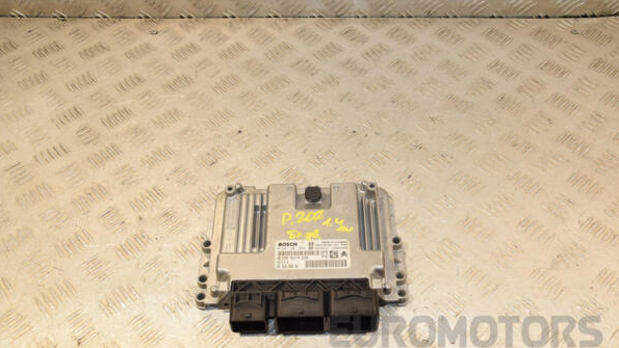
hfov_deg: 52.8
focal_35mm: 38
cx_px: 310
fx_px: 624
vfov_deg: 31.2
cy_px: 193
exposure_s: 1/200
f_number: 7.1
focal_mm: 24
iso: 800
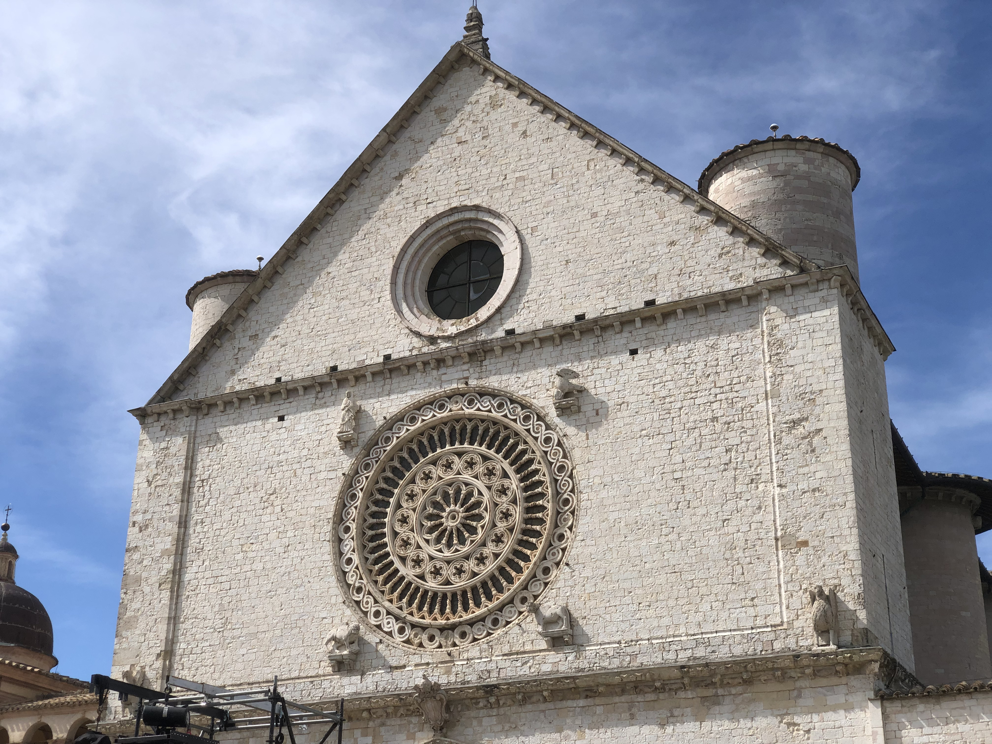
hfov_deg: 36.8
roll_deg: -0.4
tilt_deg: +23.2
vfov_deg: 28.0
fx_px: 1490
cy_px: 372
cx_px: 496
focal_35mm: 52
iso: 16
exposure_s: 1/1372
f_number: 2.4
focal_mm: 6
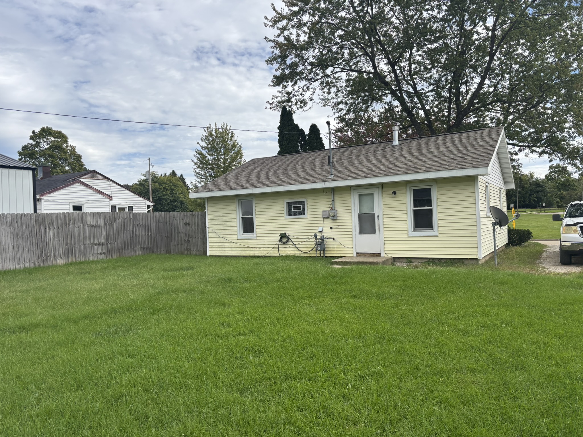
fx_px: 438
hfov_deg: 67.3
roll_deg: +1.8
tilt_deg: -0.3
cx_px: 292
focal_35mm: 26
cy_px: 218
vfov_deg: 53.1
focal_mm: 5.96
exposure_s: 1/3106
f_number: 1.6
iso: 50
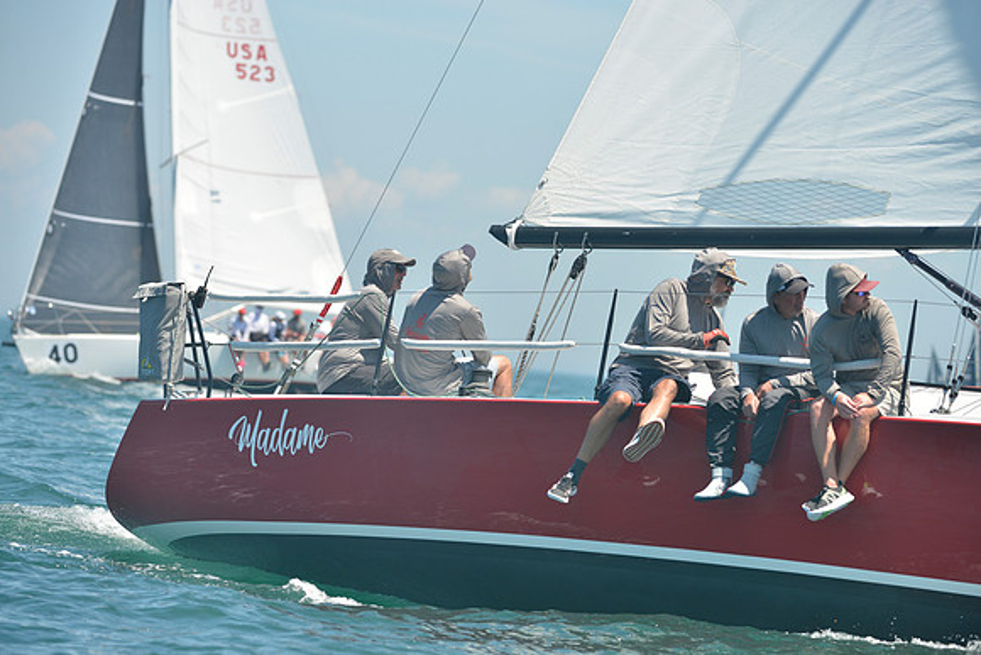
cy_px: 328
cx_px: 490
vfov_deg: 6.5
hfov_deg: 9.8
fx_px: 5724
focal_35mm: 210
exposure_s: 1/1000
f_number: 5.6
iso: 280
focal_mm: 210
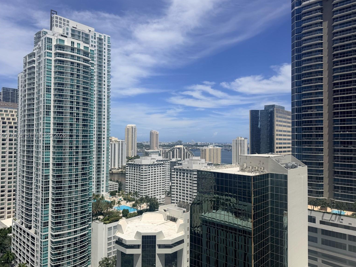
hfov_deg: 69.4
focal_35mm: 25
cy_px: 136
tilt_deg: +1.7
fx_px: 257
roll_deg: +0.2
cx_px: 179
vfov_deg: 54.9
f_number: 1.78
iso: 80
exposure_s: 1/10309
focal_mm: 6.76
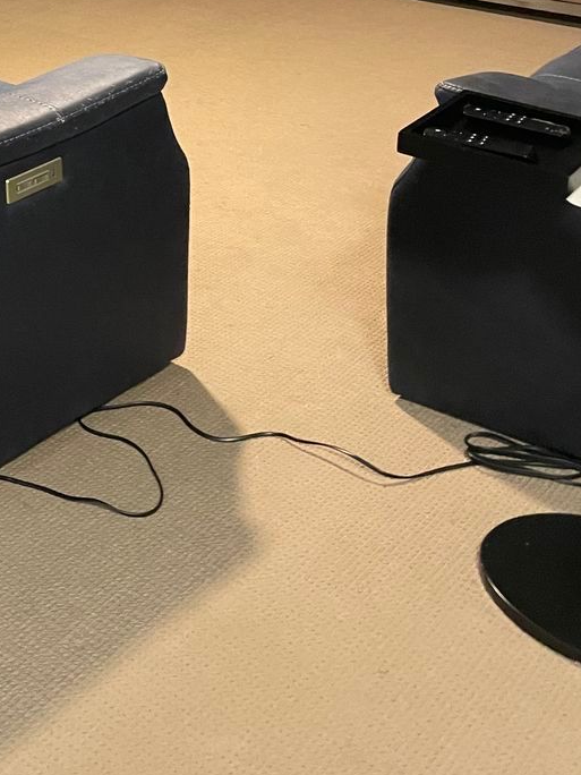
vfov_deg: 31.5
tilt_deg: -15.2
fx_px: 1276
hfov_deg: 25.3
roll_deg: +0.9
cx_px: 122
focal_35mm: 57
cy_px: 18
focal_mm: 4.2
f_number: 1.6
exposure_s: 1/30
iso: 500
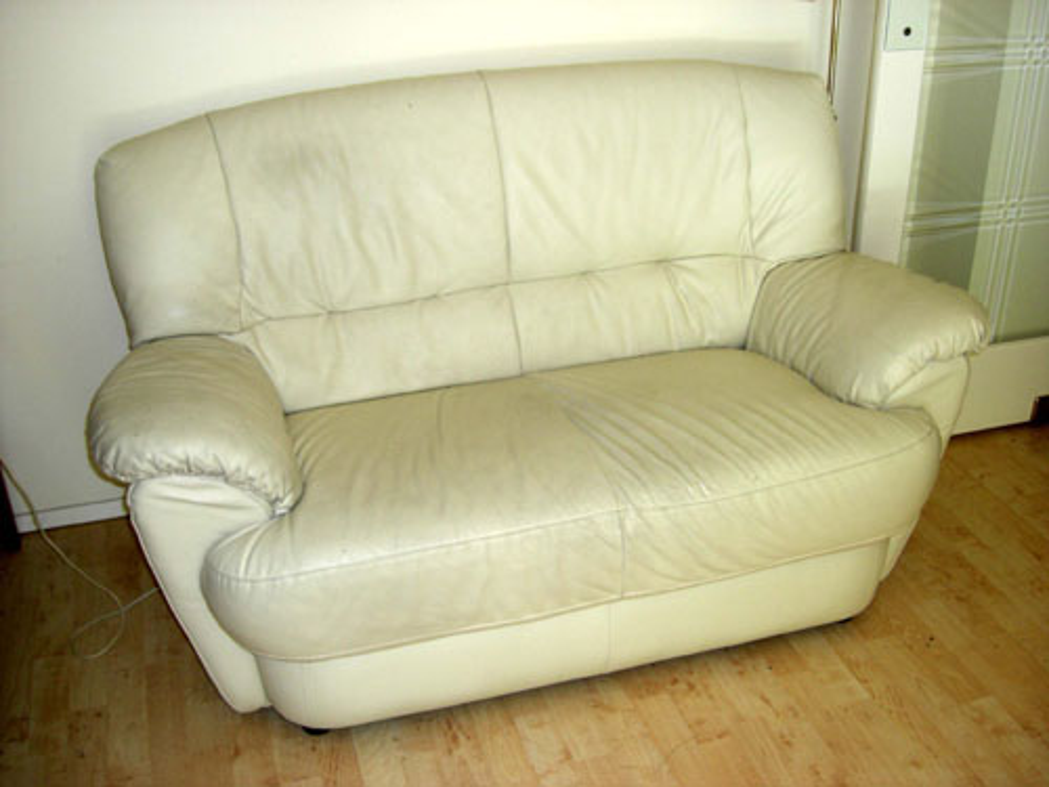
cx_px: 524
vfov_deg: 37.7
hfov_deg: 49.0
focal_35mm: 38
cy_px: 394
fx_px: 1152
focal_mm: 7.9
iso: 200
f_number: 2.8
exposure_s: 1/60
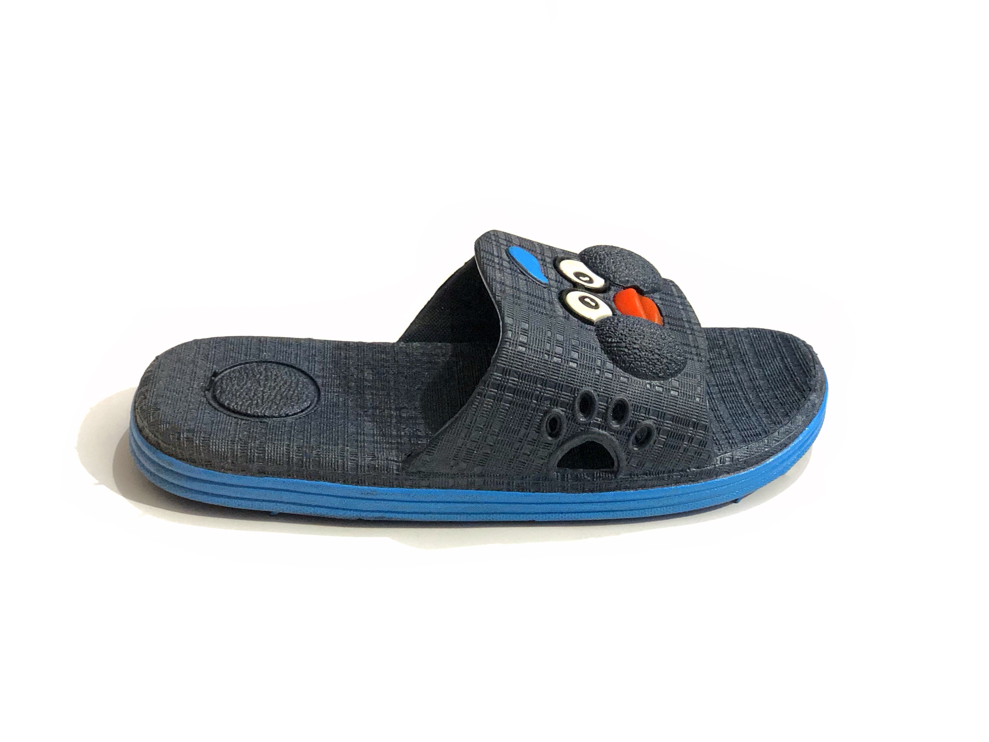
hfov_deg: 36.8
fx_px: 1486
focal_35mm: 52
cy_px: 371
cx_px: 494
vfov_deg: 28.0
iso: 250
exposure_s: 1/8
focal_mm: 6
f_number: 2.4
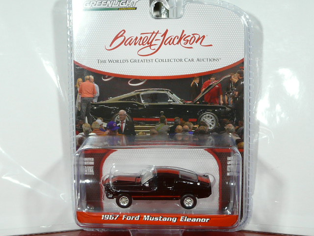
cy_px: 118
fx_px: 435
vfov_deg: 30.3
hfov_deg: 39.7
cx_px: 157
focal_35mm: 48
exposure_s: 1/40
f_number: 2.8
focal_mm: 4.9
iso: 100
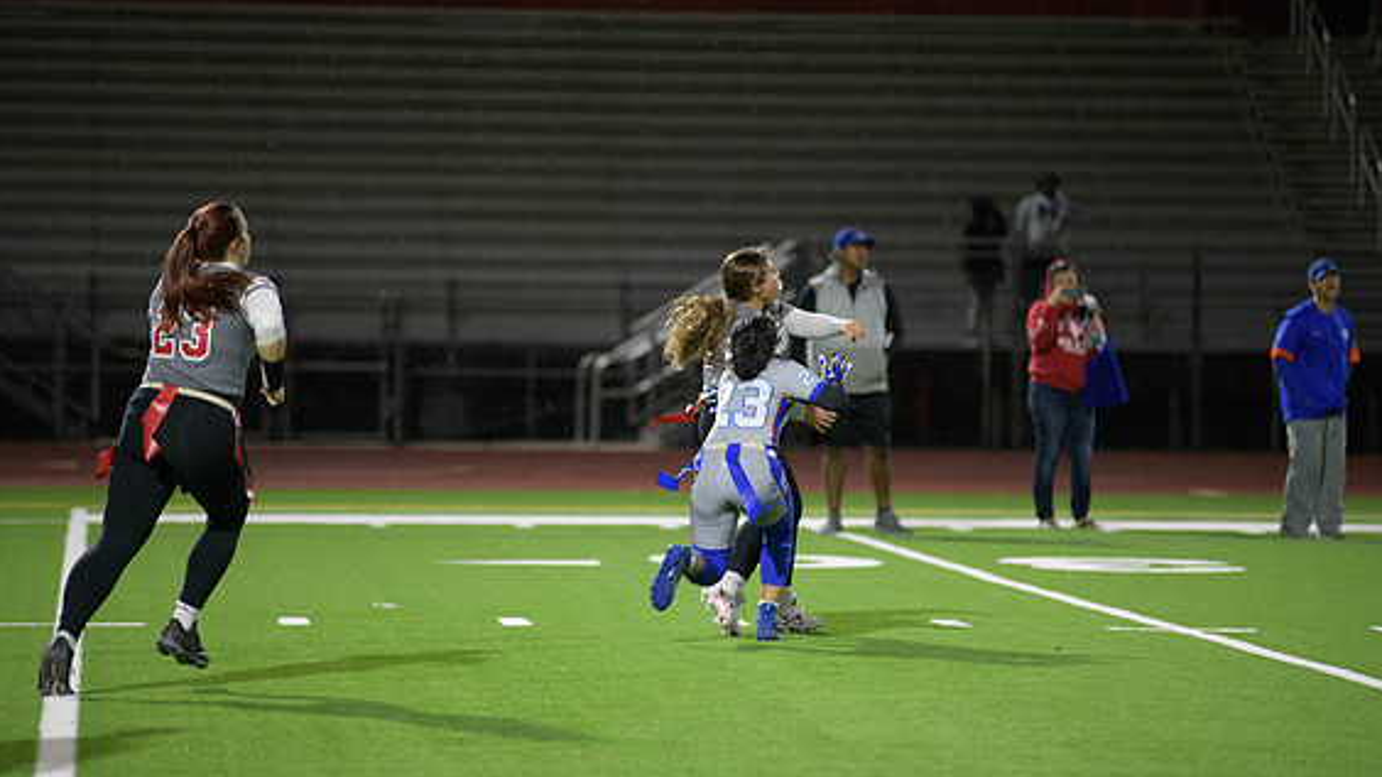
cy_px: 352
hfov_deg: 11.1
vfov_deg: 6.3
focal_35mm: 194
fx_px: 7108
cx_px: 703
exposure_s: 1/200
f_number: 2.8
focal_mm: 180
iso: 1250
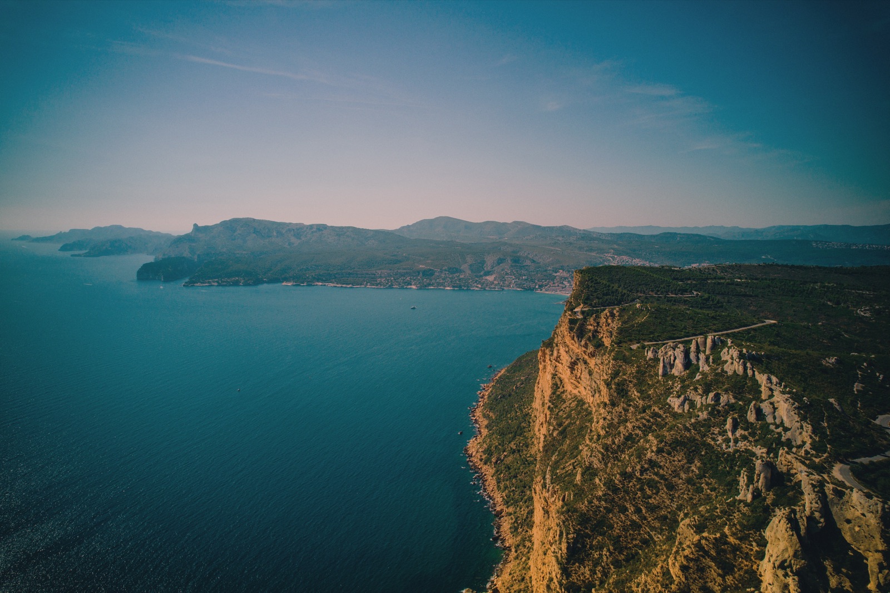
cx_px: 445
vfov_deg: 57.2
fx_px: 544
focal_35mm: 22
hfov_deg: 78.6
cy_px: 296
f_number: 2.8
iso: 100
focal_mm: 8.38
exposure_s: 1/4000
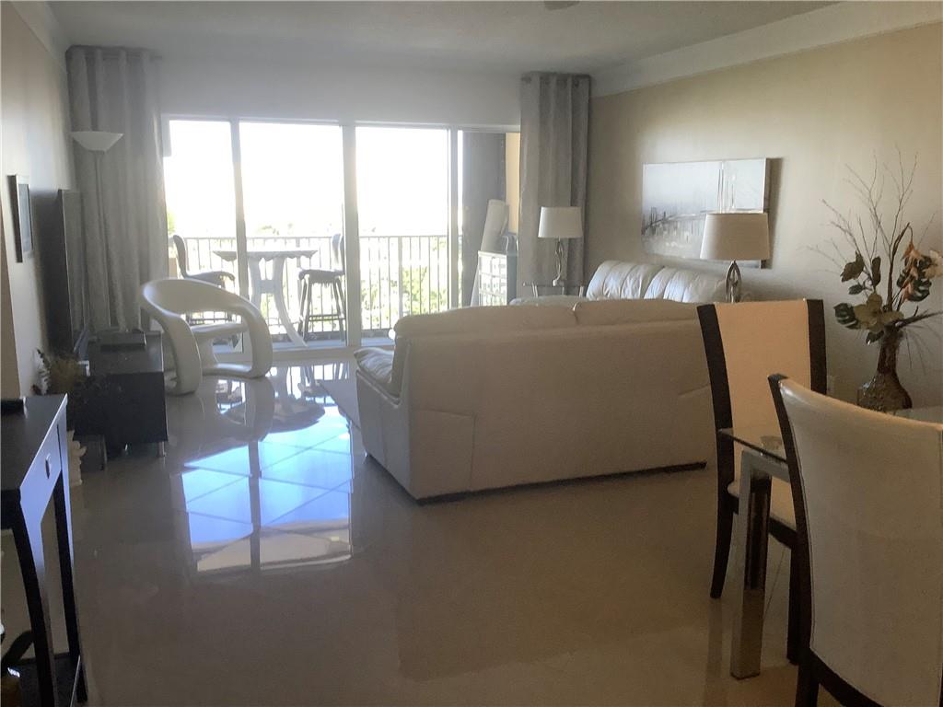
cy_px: 354
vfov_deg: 45.4
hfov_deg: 58.4
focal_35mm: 31
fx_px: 844
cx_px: 472
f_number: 2.4
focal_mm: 3.3
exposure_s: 1/120
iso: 100
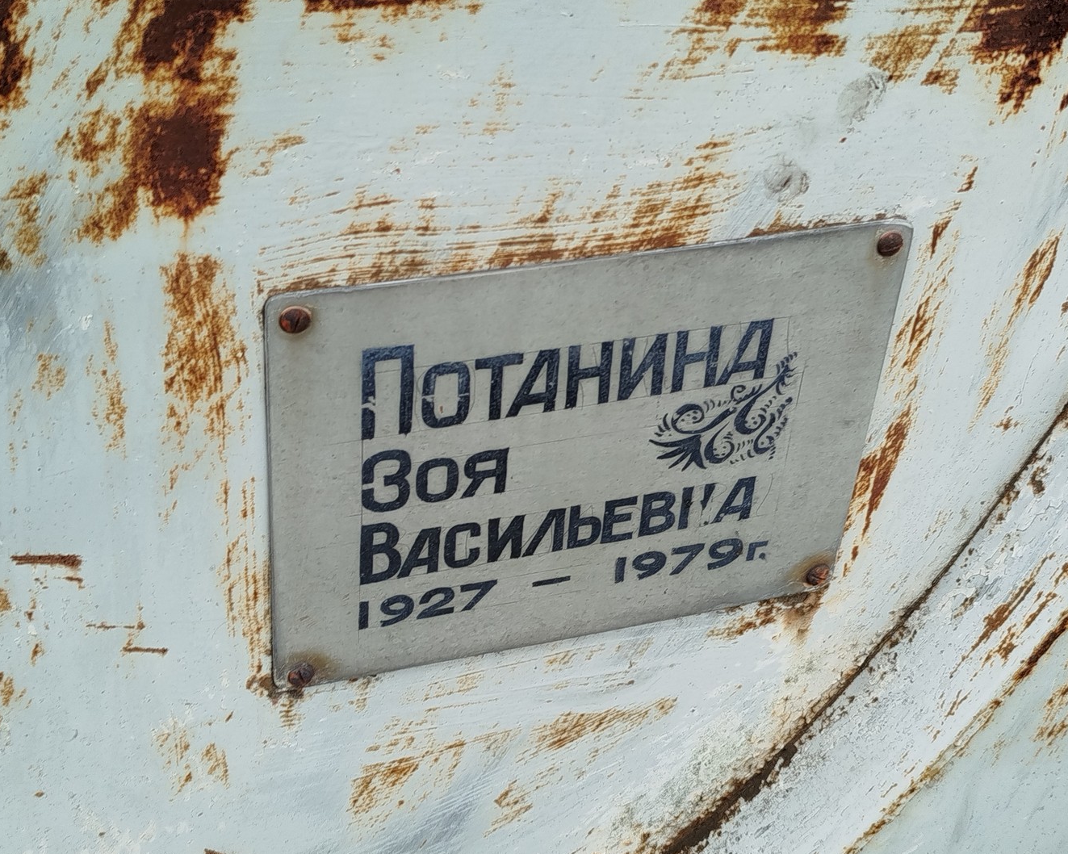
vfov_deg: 29.7
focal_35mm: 51
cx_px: 500
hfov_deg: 36.6
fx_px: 1612
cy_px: 435
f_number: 1.7
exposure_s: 1/100
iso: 64
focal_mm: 5.31
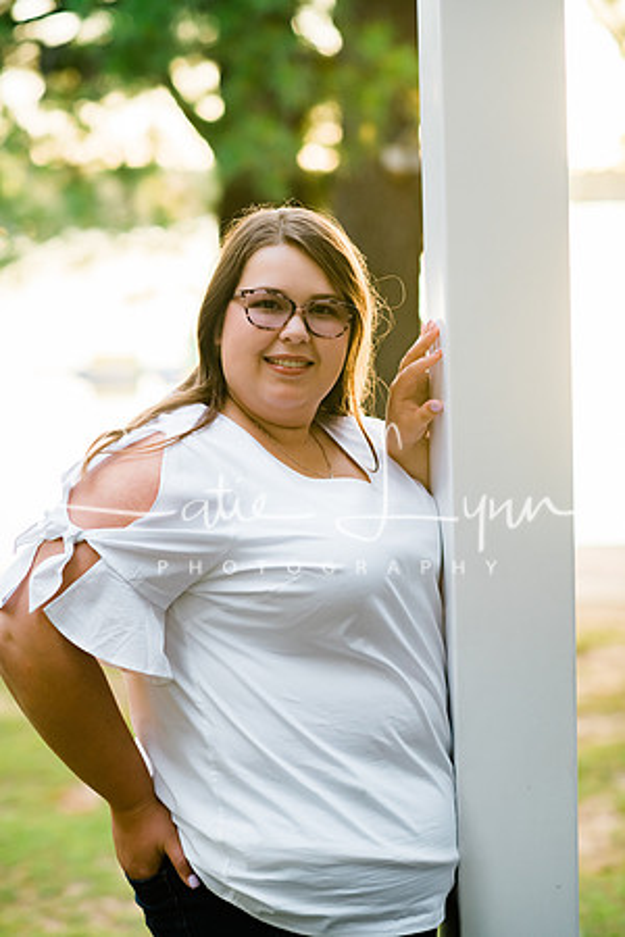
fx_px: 2213
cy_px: 468
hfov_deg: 16.1
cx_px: 312
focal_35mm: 85
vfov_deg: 23.9
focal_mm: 85
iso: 800
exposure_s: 1/320
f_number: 2.8
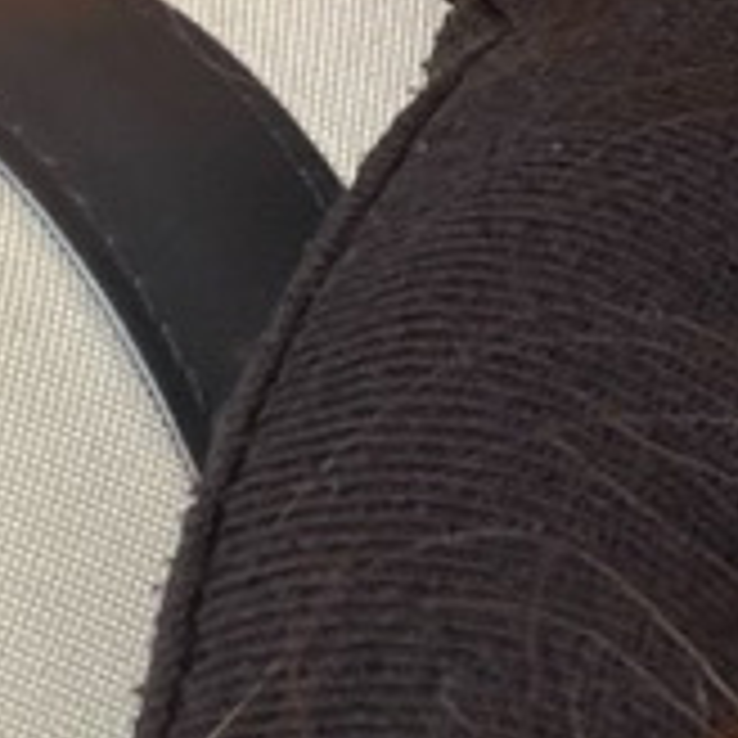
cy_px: -54
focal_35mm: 166
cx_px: 1377
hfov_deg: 9.9
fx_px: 4004
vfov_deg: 10.4
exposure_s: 1/96
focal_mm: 2.71
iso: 80
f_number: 1.9
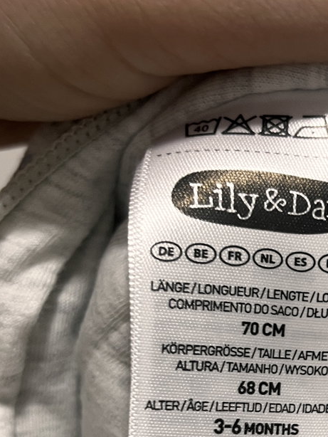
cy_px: 405
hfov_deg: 20.6
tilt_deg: -29.9
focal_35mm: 70
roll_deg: -0.2
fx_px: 884
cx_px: 300
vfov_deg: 26.7
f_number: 1.6
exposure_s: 1/60
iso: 100
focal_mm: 5.1
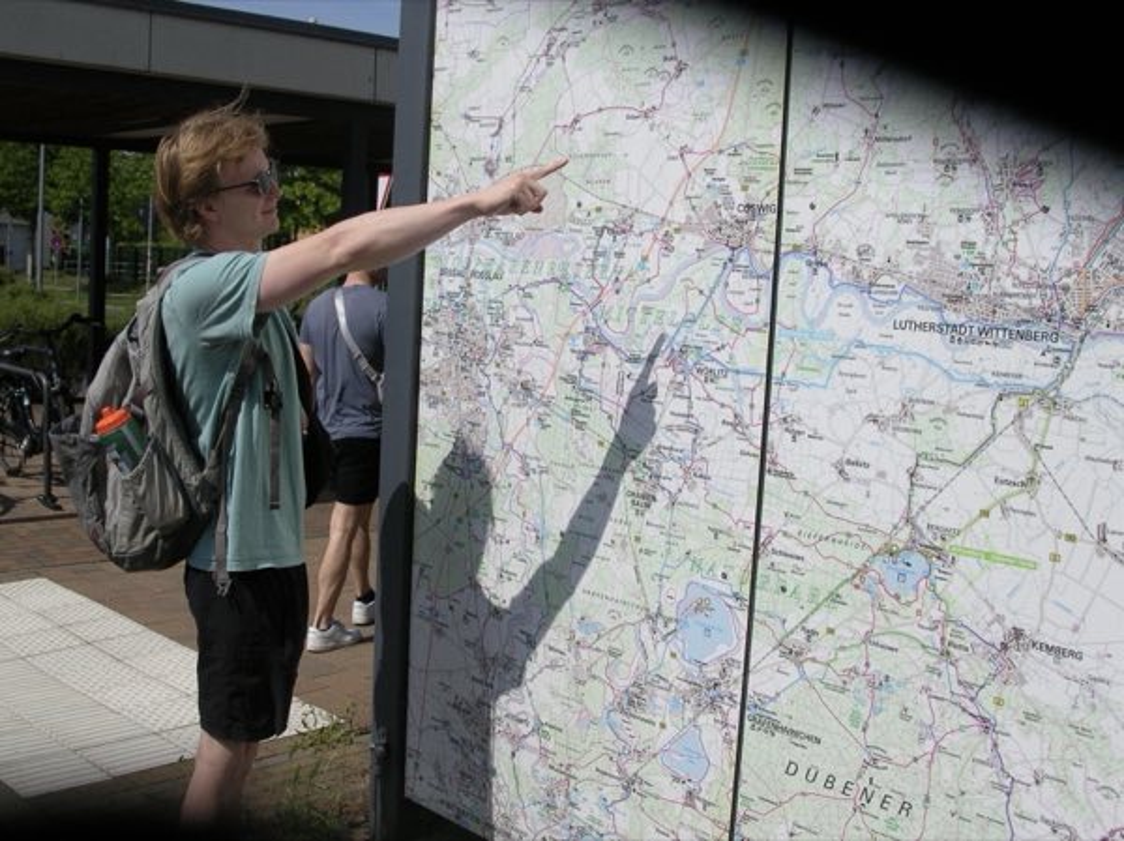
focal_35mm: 36
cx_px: 562
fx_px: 1168
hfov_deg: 51.4
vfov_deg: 39.6
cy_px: 420
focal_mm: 6
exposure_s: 1/1244
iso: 50
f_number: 3.7
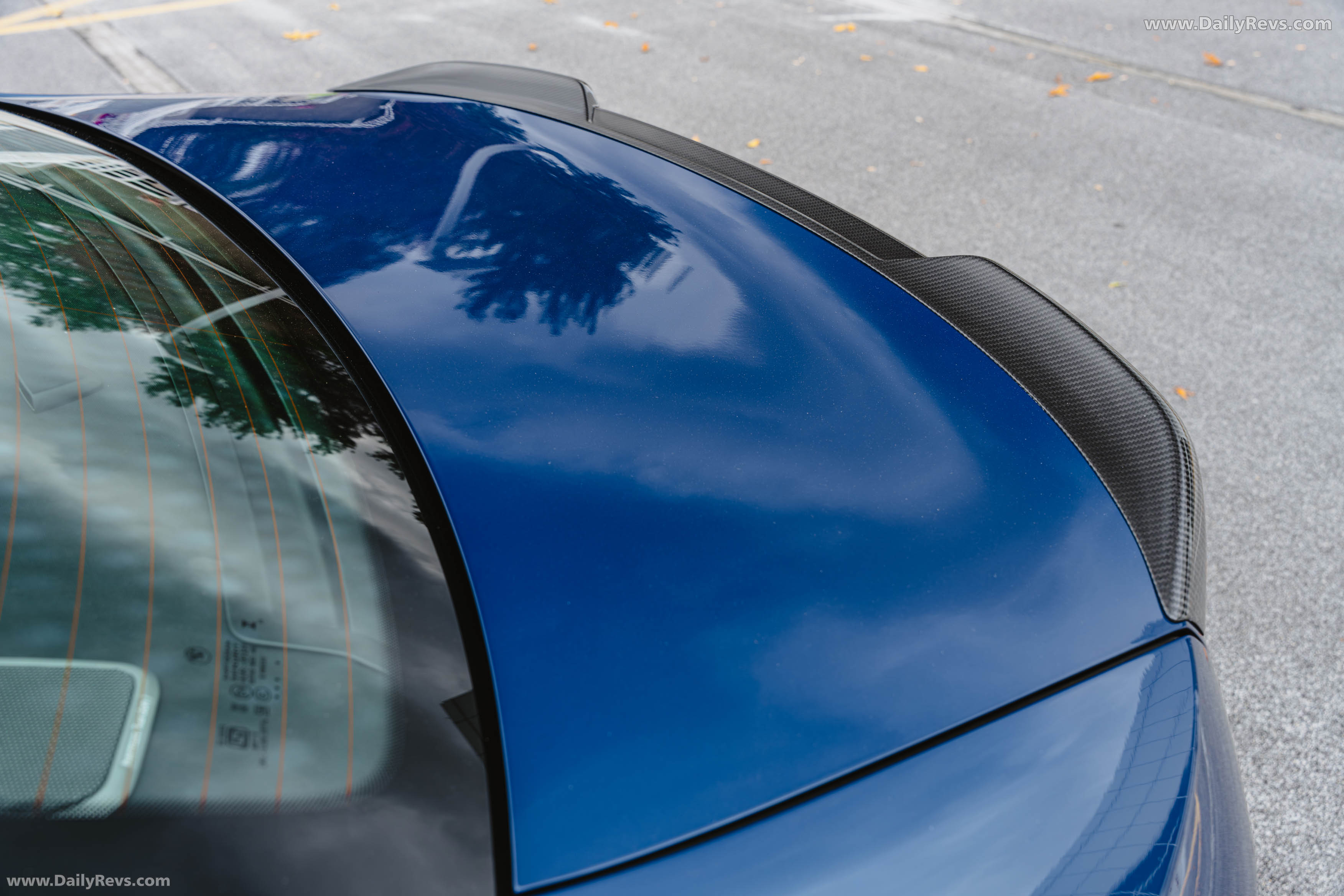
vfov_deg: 36.6
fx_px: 1355
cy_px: 448
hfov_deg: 52.8
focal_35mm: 36
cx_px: 672
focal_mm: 36.3
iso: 200
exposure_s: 1/50
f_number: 7.1
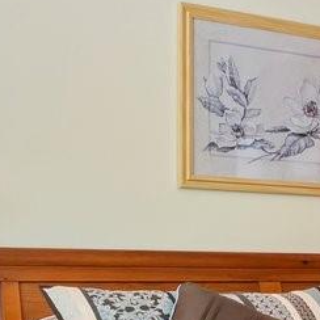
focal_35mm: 107
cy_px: 289
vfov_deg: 16.1
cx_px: 618
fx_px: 1119
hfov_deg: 14.0
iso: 200
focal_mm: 15
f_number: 8
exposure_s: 1/1.25
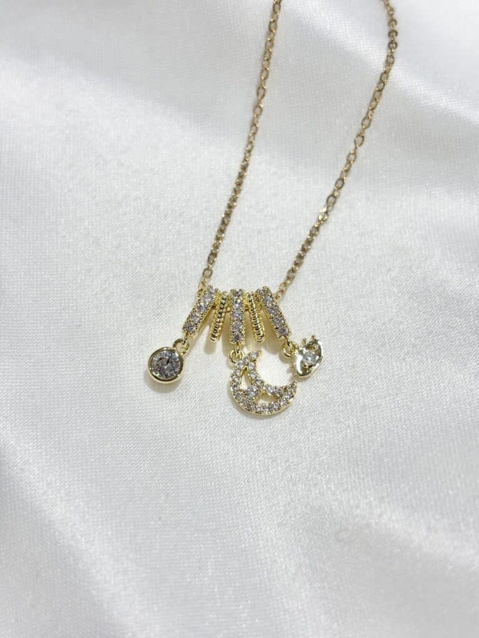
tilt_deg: -54.6
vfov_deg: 36.8
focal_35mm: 52
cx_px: 240
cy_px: 319
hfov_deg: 28.0
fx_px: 959
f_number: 1.6
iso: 32
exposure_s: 1/383
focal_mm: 5.96
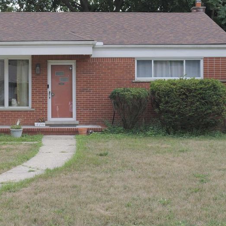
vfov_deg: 23.7
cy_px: 102
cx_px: 83
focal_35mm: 73
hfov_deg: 23.6
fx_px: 539
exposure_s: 1/1000
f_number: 4.5
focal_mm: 21
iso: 400
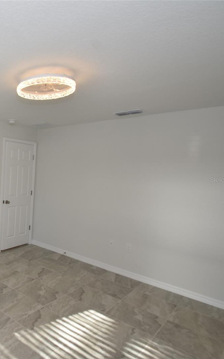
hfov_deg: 41.0
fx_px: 225
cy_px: 180
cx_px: -29
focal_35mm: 23
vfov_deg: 77.1
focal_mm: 10
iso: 200
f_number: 5
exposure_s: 1/100
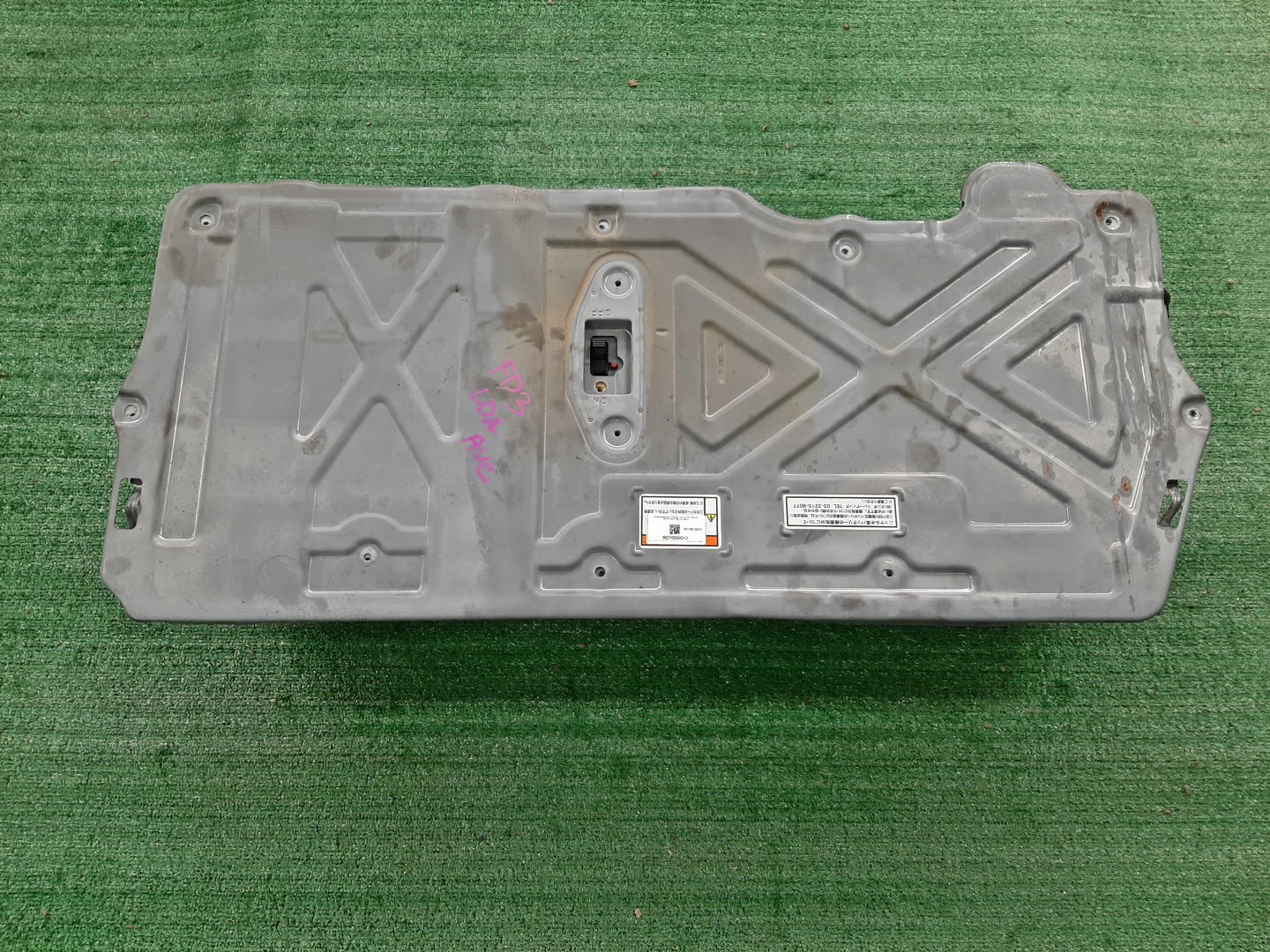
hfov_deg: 67.3
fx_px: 954
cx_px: 635
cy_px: 476
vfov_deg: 53.1
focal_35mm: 26
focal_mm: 3.93
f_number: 1.7
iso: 88
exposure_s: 1/50
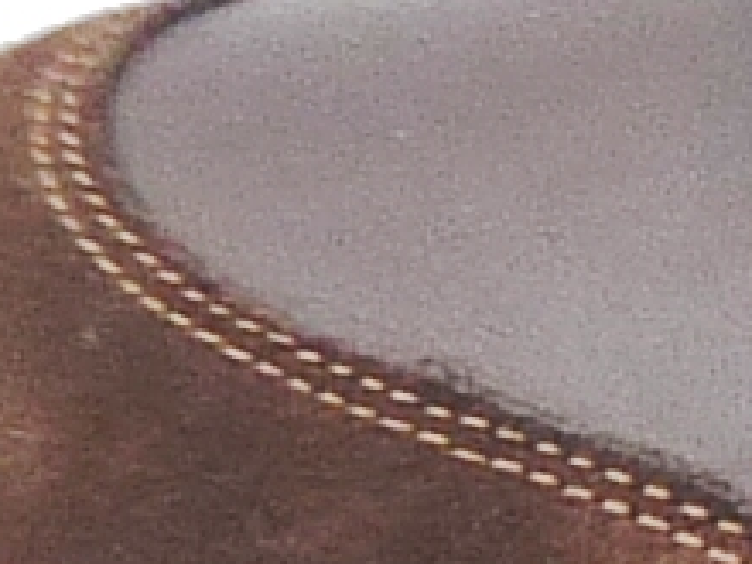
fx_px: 7755
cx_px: 2198
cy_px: 34
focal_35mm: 357
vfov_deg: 4.2
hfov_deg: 5.3
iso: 100
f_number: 4
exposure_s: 1/160
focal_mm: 4.8
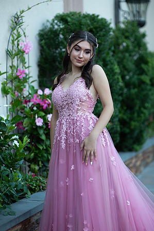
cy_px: 116
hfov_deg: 16.0
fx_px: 547
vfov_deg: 23.9
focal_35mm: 85
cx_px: 77
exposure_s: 1/640
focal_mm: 85
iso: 250
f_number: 2
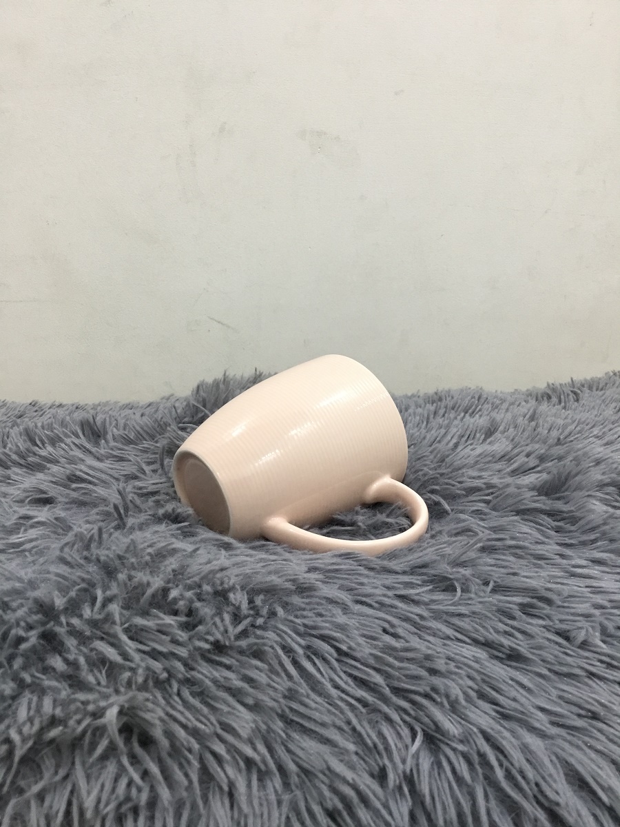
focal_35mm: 31
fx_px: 740
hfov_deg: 45.4
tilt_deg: -13.7
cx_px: 310
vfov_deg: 58.4
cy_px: 414
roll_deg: +1.6
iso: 125
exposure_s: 1/33
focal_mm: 3.3
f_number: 2.4
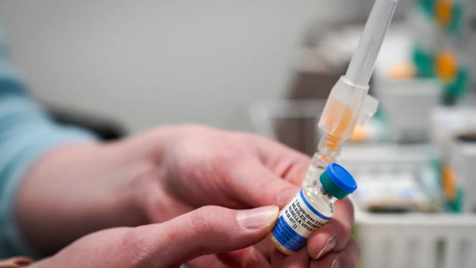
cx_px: 237
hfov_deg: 28.6
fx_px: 934
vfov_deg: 16.3
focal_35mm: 74
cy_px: 133
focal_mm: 70
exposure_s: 1/400
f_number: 4.5
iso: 1600
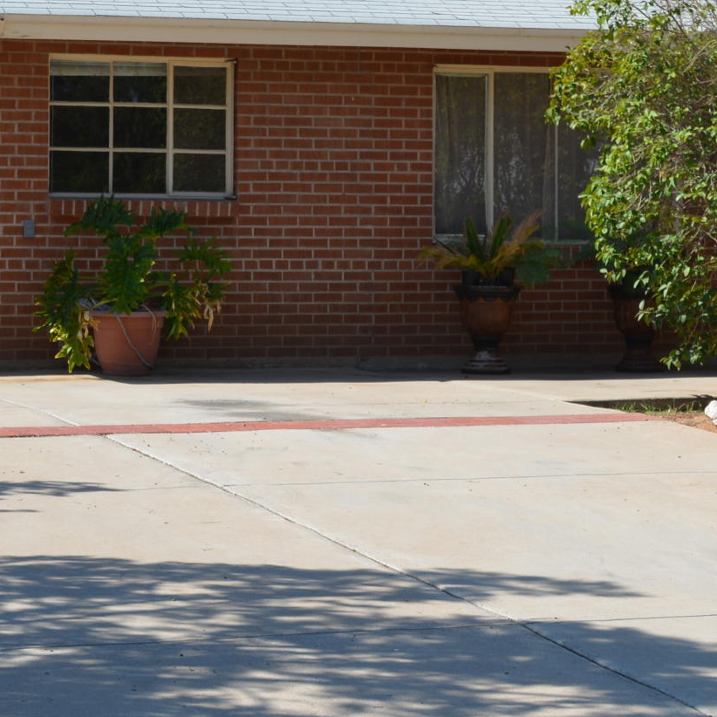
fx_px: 2836
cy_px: 140
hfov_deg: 14.4
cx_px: 365
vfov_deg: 14.3
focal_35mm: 121
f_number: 8
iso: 110
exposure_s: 1/250
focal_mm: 26
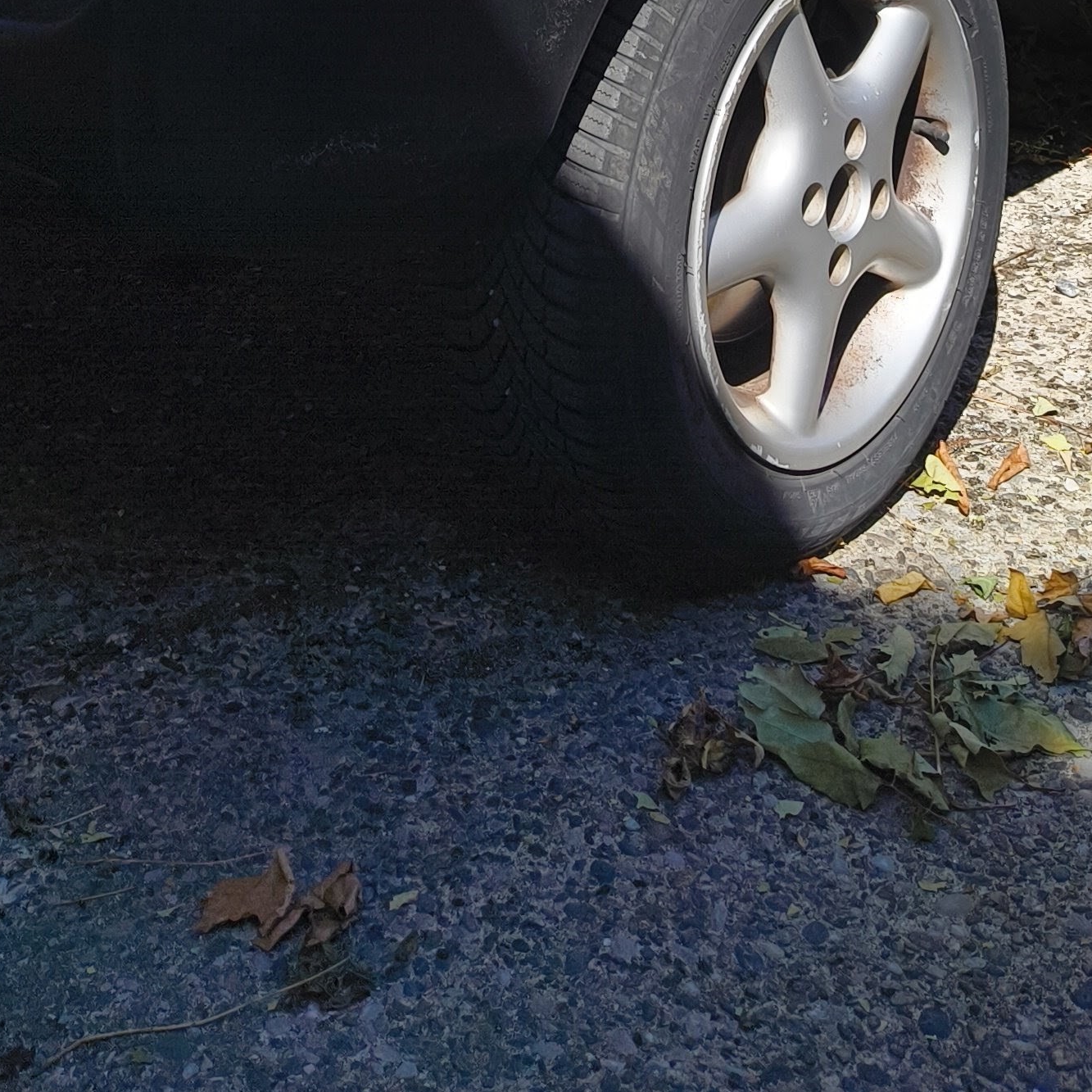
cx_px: 515
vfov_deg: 22.0
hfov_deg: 26.5
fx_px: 2320
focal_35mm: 65
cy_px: -548
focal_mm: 5.56
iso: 101
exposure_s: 1/1614
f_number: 1.87
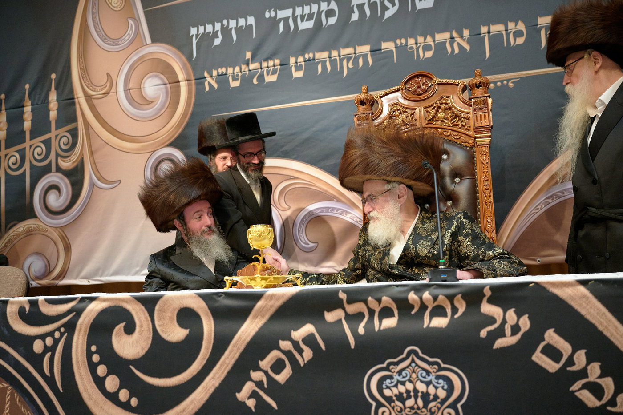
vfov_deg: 41.1
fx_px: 554
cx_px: 312
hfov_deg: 58.7
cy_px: 208
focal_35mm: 32
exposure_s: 1/200
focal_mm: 32
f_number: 3.5
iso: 3200
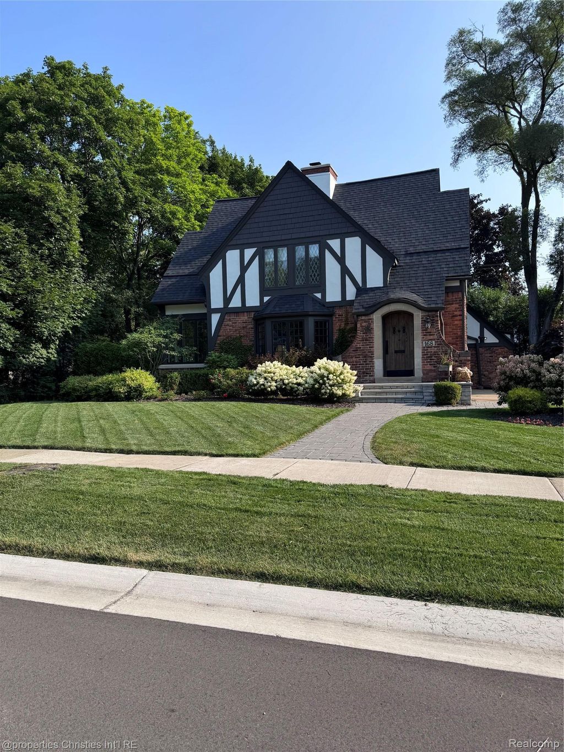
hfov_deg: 56.8
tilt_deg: -1.6
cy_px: 376
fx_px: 521
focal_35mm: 24
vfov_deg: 71.6
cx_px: 282
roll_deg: +0.7
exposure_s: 1/2710
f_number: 1.78
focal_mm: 6.76
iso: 80
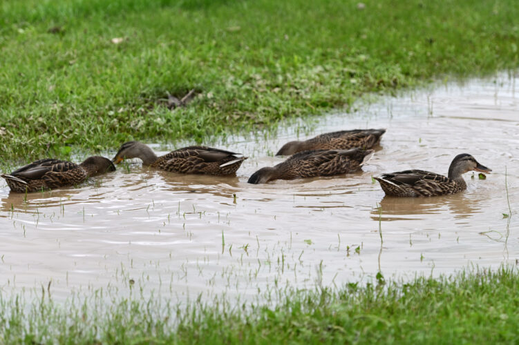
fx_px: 2306
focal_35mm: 160
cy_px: 172
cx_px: 260
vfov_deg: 8.6
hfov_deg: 12.8
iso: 250
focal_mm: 160
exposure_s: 1/1250
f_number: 4.5
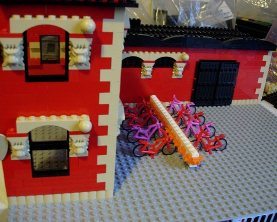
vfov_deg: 37.3
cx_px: 146
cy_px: 111
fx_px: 328
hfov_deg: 45.8
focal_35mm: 40
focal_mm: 7.8
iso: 200
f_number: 2.8
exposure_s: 1/10.3
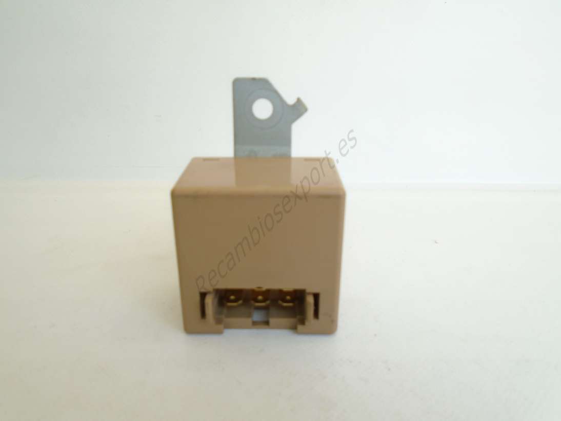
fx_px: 421
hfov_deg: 67.3
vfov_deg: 53.0
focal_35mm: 26
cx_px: 280
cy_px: 210
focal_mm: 4.6
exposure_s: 1/250
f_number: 3.2
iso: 100
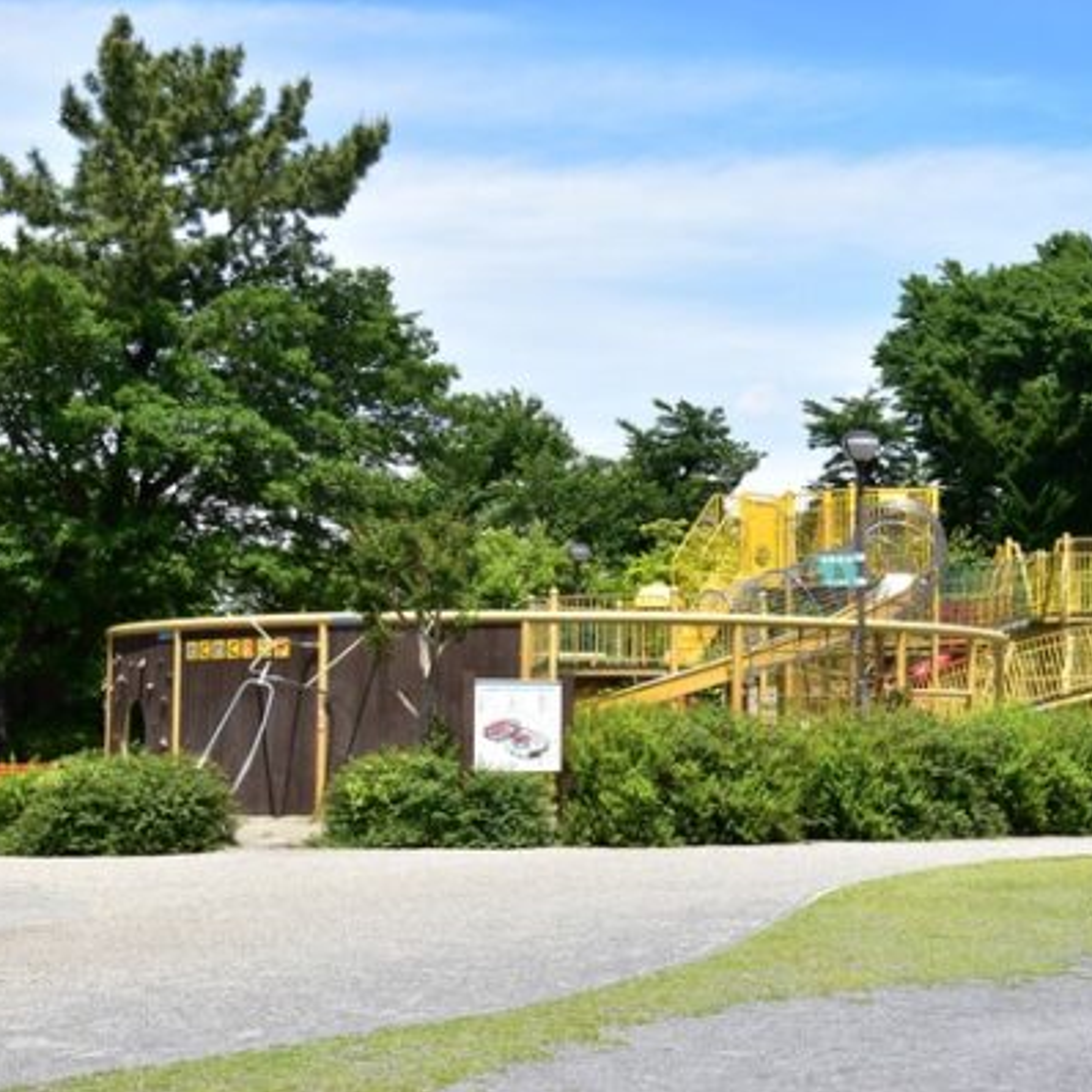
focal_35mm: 60
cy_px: 546
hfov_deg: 28.6
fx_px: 2129
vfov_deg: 28.8
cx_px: 719
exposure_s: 1/320
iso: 400
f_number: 11
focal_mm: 31
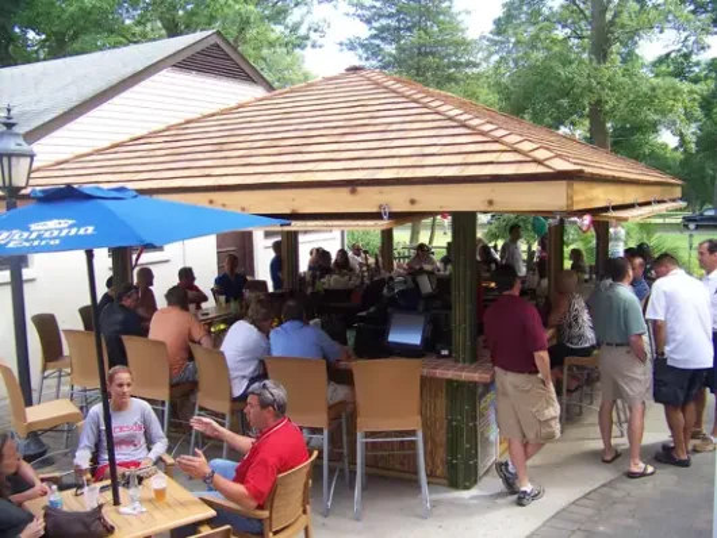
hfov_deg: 51.3
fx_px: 746
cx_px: 358
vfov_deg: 39.7
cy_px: 269
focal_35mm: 36
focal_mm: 5.85
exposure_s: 1/125
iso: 64
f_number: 2.8
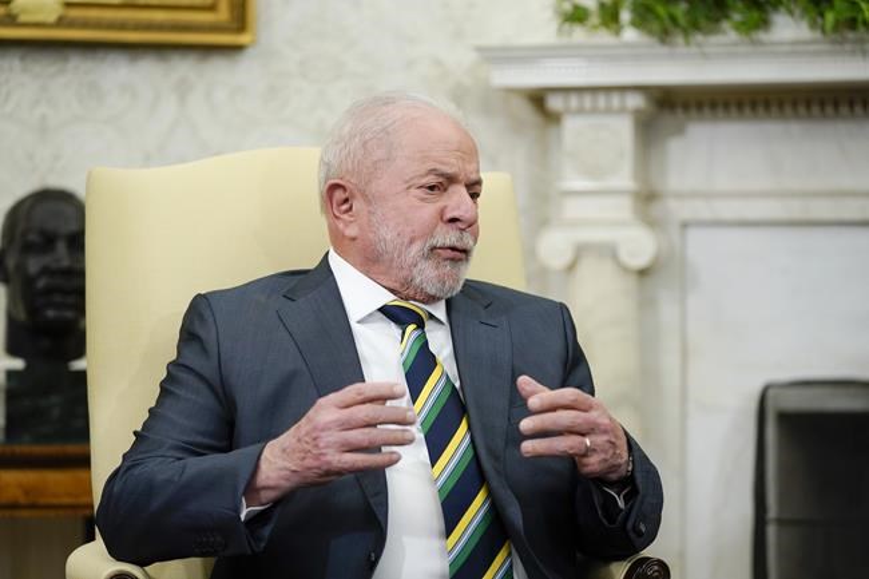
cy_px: 290
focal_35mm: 101
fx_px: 2437
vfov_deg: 13.5
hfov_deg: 20.2
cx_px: 434
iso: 1600
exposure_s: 1/400
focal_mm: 101
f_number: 2.8
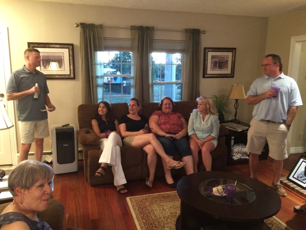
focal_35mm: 29
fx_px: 256
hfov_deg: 61.7
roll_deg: +0.0
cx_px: 153
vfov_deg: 48.2
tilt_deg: -11.6
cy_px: 115
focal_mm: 4.15
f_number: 2.2
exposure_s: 1/15
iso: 640
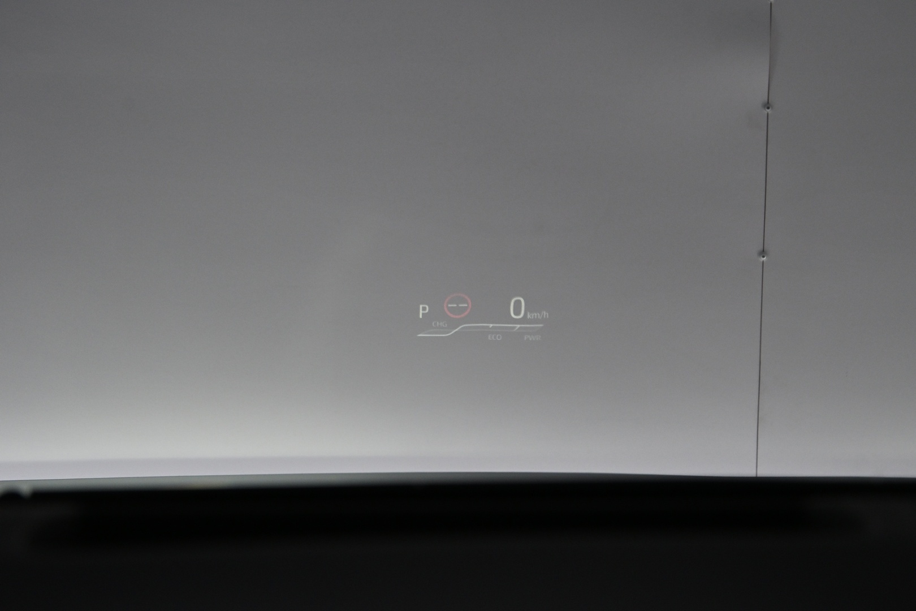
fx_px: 1908
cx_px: 458
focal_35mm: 75
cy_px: 306
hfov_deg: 27.0
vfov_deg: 18.2
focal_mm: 50
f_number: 6.3
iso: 800
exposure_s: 1/125
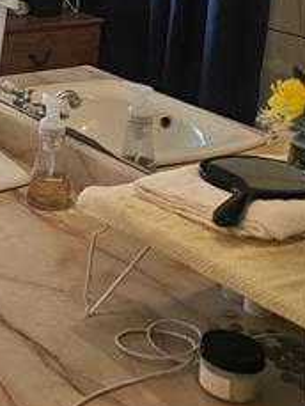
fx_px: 904
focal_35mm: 77
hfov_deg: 16.7
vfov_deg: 24.3
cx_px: -199
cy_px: 5
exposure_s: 1/120
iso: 250
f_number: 1.7
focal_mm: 6.3
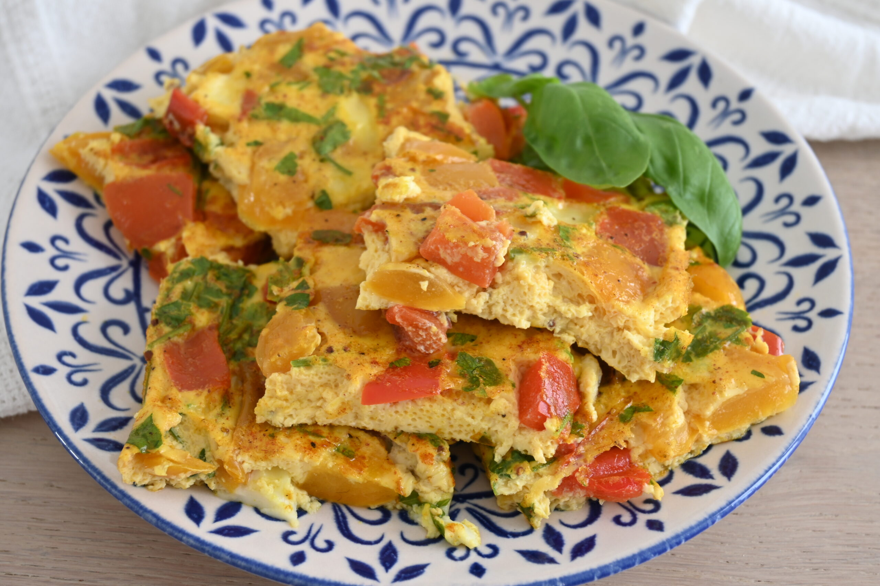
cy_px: 293
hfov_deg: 35.1
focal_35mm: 57
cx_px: 440
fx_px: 1393
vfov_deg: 23.8
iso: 125
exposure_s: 1/3
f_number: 6.3
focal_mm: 38
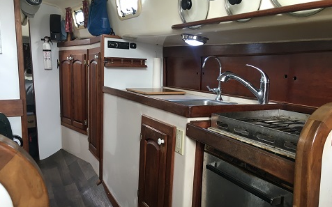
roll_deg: -1.4
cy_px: 116
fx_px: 280
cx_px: 165
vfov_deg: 40.5
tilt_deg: -9.7
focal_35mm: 31
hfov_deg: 61.3
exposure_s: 1/30
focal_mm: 4.15
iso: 64
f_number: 2.2
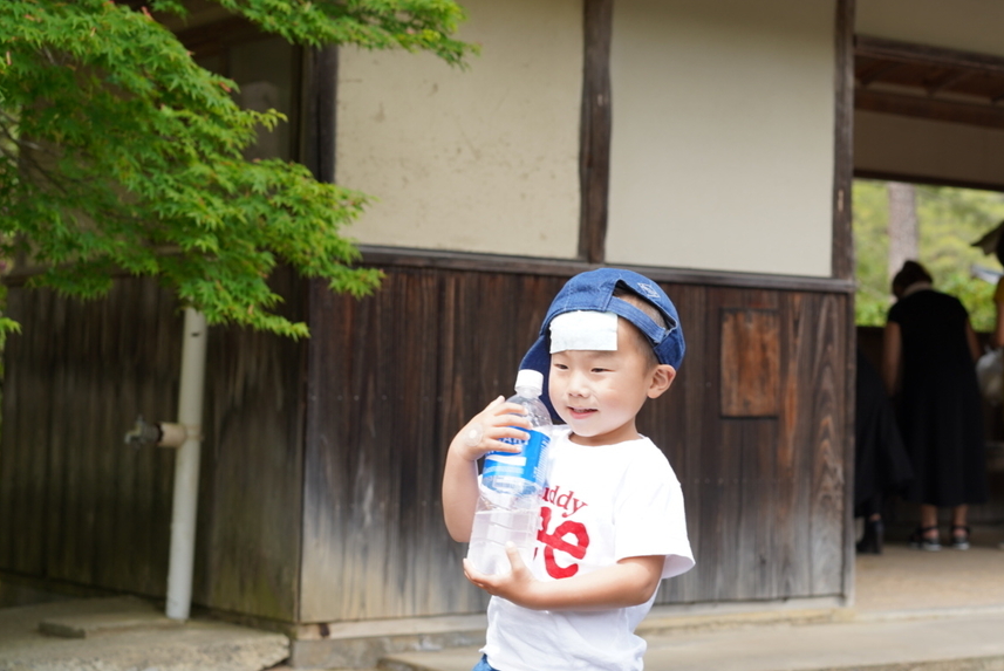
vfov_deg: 17.7
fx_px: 2149
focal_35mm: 77
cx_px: 637
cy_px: 259
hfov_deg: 26.2
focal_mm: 55
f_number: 5
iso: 100
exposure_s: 1/200
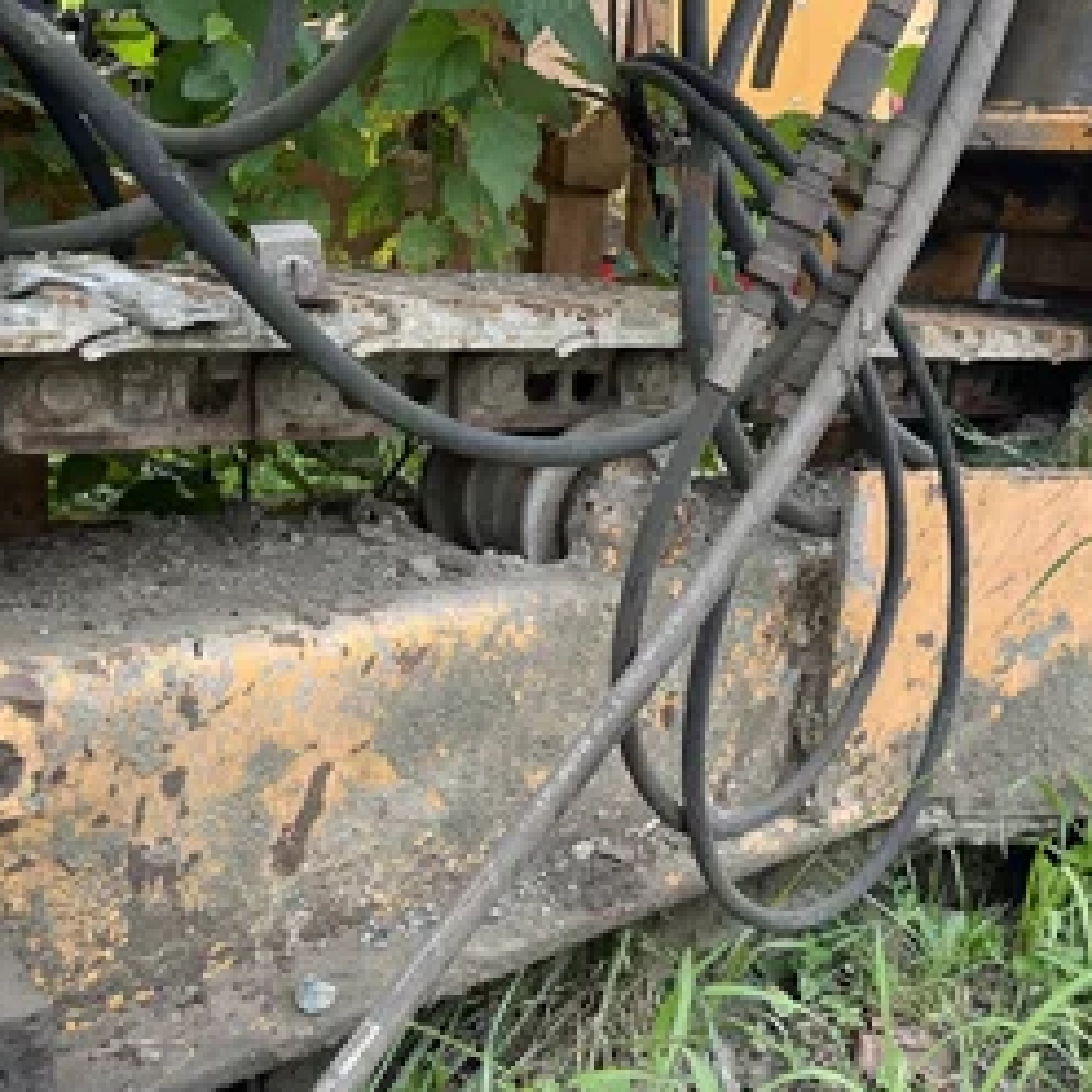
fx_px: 1321
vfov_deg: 44.8
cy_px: 476
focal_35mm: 37
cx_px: 656
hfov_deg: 44.7
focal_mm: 5.1
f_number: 1.6
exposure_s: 1/454
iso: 50
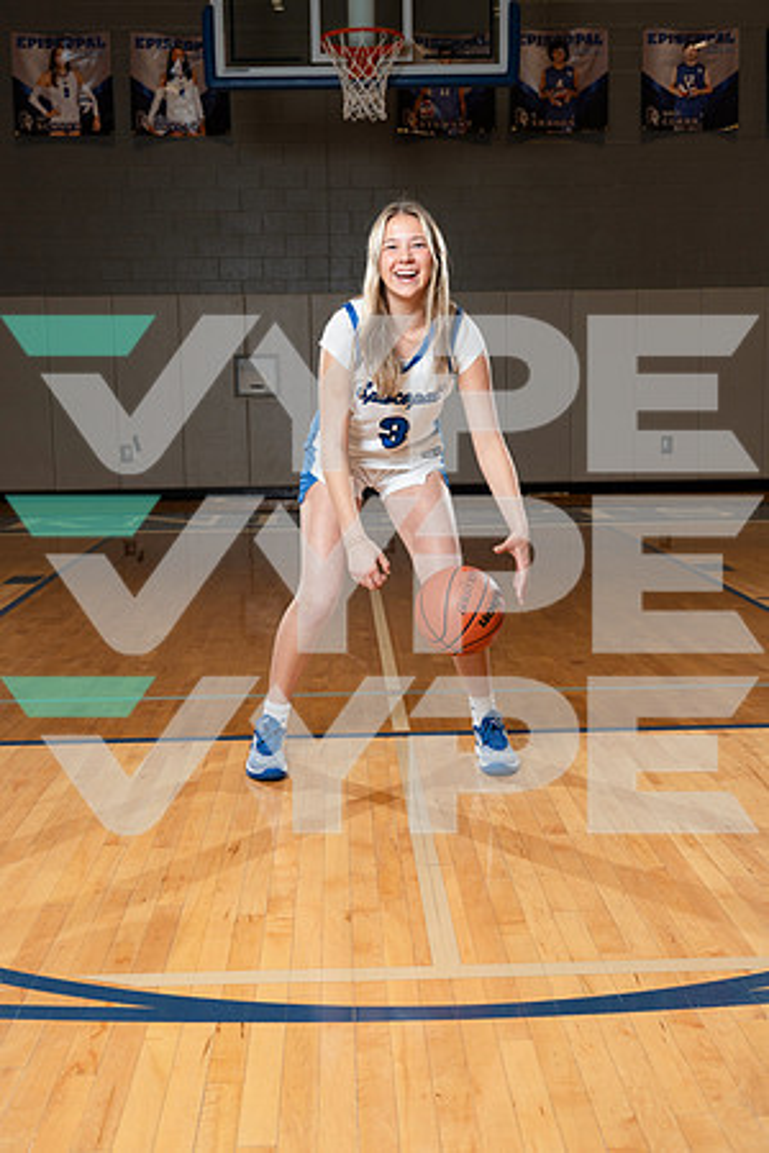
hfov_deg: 32.6
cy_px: 576
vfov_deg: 47.4
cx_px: 384
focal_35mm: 41
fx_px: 1314
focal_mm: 41
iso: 400
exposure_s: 1/250
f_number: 5.6
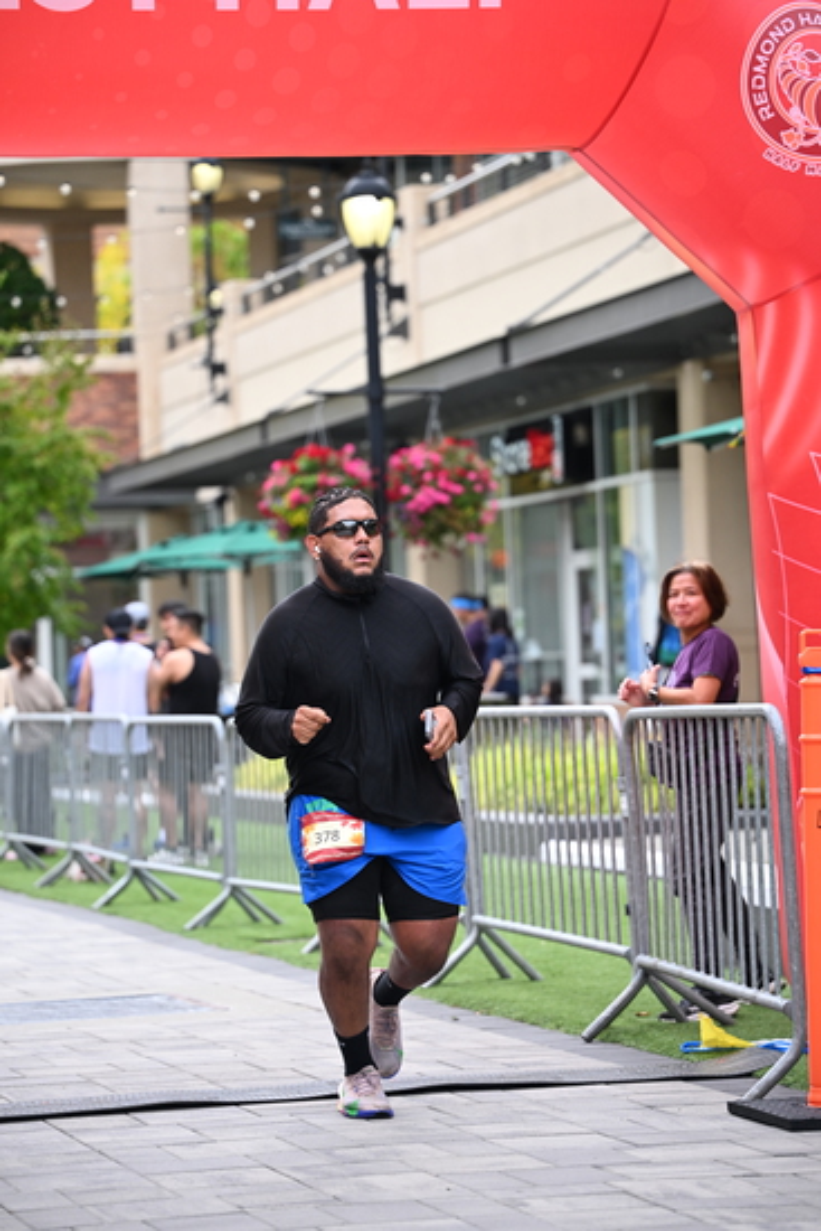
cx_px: 410
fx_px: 3555
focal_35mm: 104
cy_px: 616
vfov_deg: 19.6
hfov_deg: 13.2
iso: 640
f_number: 2.8
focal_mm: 104
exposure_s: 1/2000
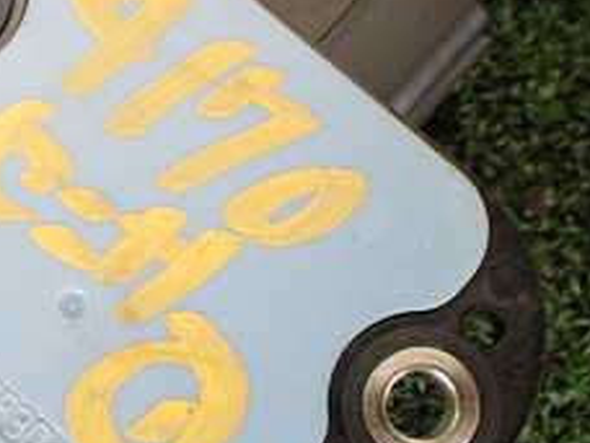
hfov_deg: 24.2
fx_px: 1346
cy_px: 272
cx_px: 93
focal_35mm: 79
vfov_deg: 18.6
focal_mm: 5.4
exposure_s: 1/125
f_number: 2.3
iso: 160
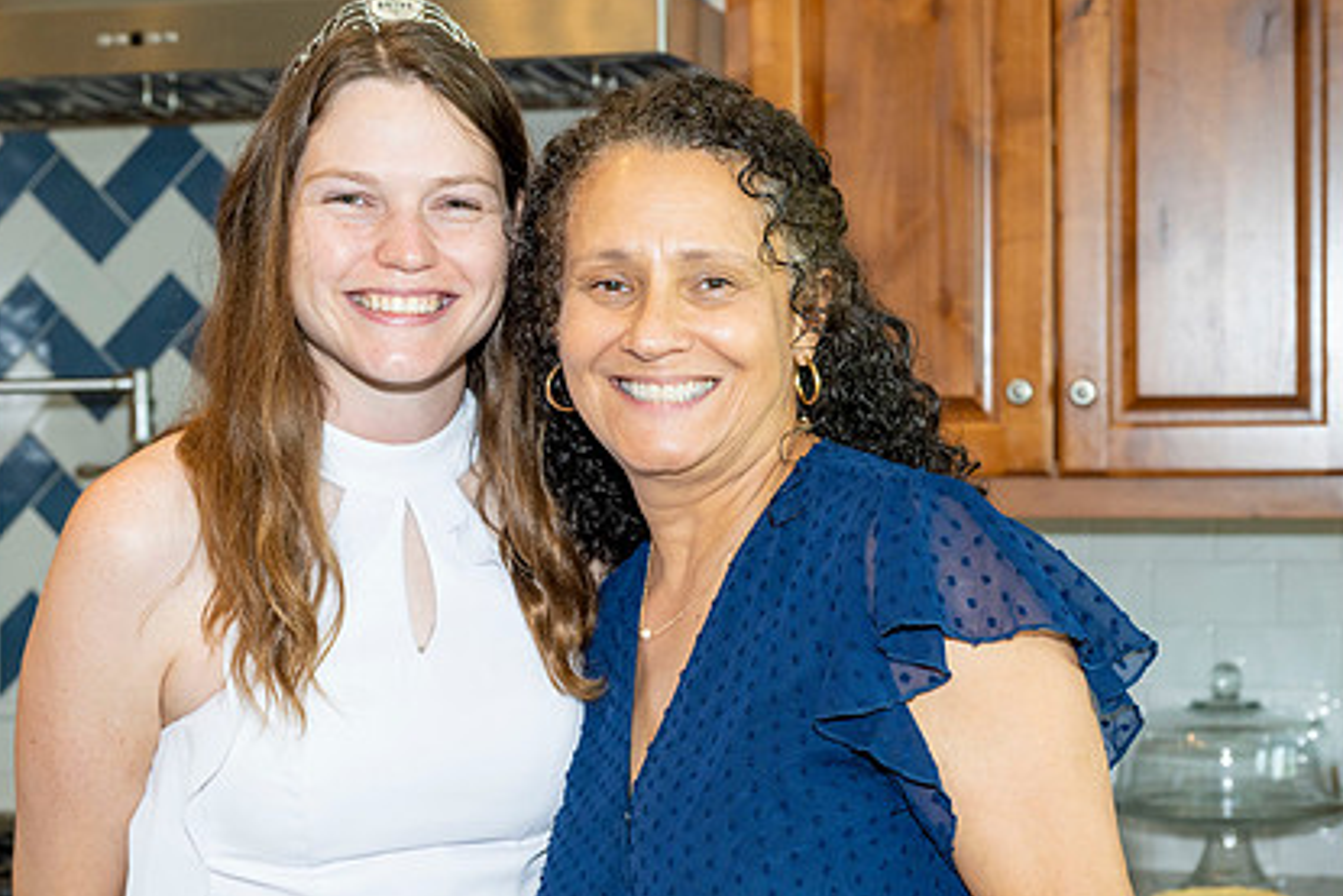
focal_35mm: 74
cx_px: 631
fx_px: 2761
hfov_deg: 27.3
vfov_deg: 18.4
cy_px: 461
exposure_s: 1/125
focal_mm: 53
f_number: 5.6
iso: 800
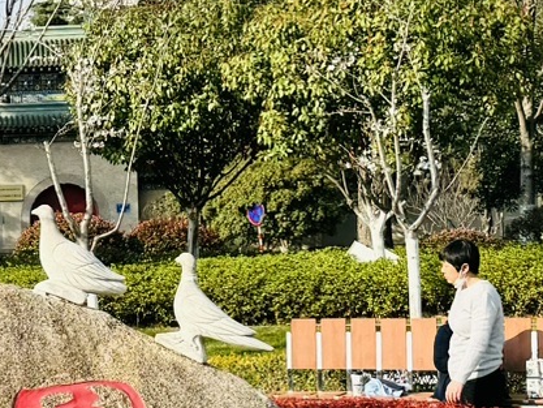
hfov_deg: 16.1
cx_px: -199
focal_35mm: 115
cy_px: 218
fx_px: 1804
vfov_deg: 12.9
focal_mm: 6.86
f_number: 1.78
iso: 80
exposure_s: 1/2415
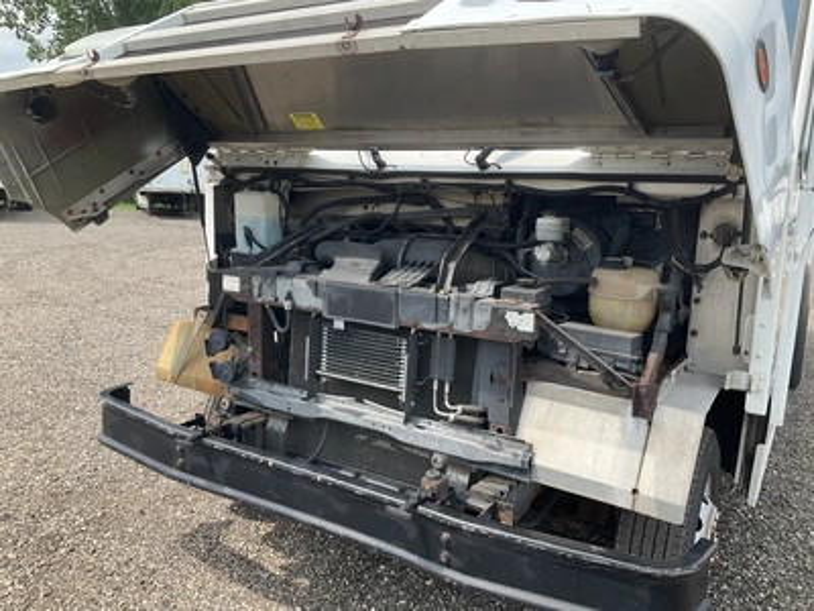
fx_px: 682
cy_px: 306
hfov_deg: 61.7
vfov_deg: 48.2
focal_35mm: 29
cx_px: 407
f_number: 1.8
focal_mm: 3
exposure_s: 1/556
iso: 25
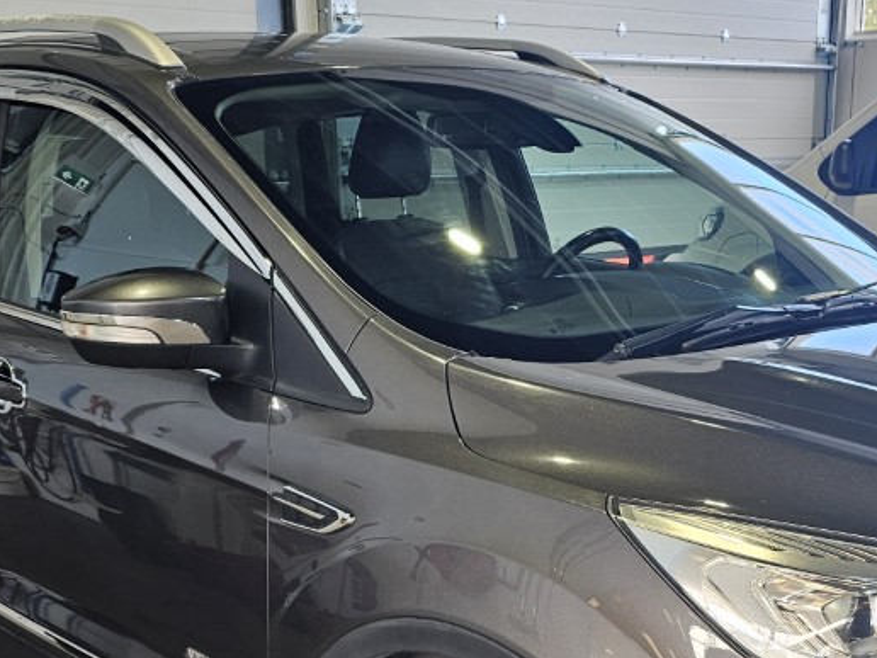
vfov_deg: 24.8
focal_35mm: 57
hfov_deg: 33.6
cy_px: 609
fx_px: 1444
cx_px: 566
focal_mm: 6.3
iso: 40
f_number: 1.7
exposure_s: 1/100
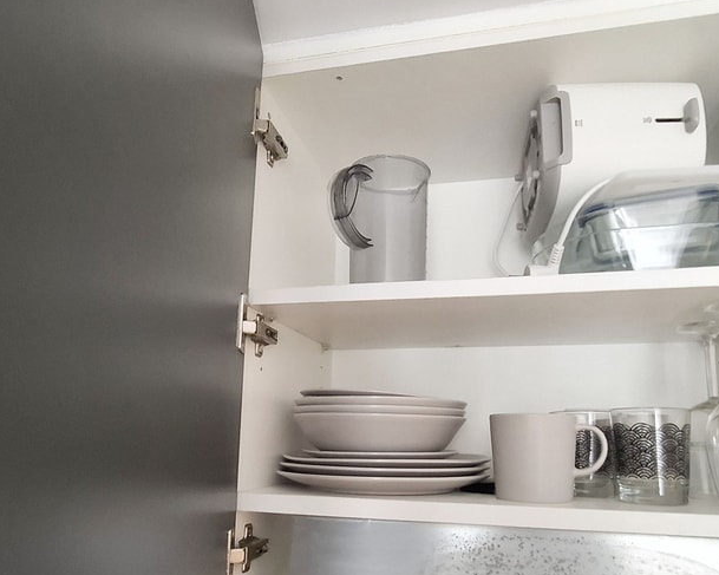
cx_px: 367
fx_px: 532
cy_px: 348
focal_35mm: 25
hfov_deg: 68.1
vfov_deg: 56.3
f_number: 2.2
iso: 160
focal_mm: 1.74
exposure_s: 1/40
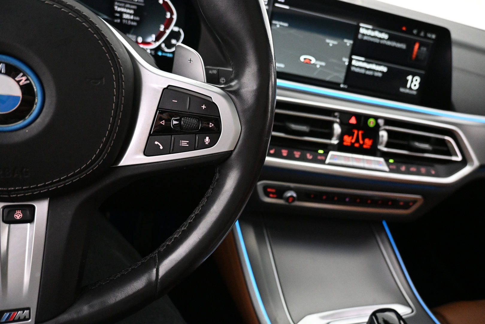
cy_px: 162
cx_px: 242
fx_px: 323
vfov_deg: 53.1
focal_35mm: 24
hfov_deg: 73.7
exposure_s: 1/50
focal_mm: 16
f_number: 3.5
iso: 4000
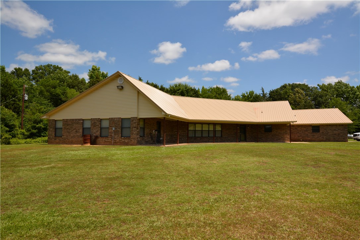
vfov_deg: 56.1
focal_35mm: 22
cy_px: 120
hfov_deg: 77.3
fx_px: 225
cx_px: 180
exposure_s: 1/250
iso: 100
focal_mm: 15
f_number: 8
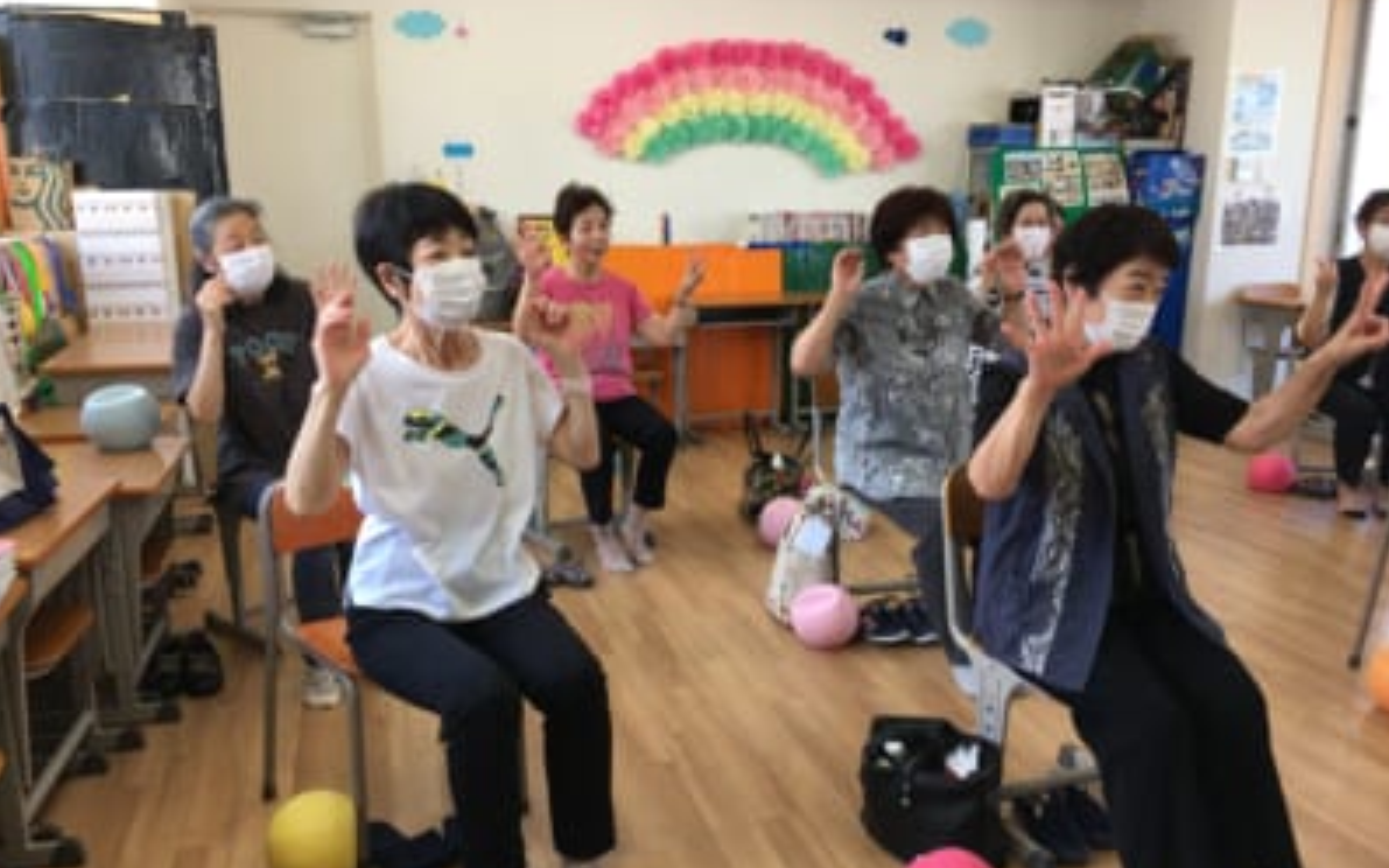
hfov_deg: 61.2
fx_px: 1173
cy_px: 480
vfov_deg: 40.5
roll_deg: +0.5
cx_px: 693
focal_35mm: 31
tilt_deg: -13.2
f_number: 2.2
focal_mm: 4.15
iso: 32
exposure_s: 1/60
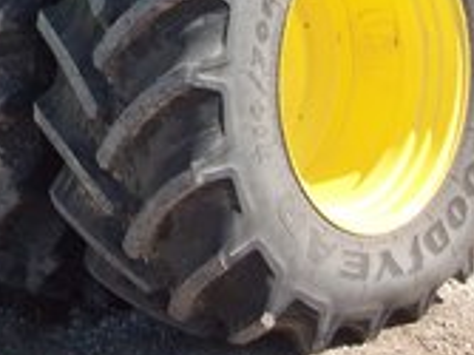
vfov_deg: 12.9
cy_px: -116
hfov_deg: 17.6
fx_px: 1519
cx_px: 91
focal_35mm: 111
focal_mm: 5.7
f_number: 2.8
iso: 64
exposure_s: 1/521
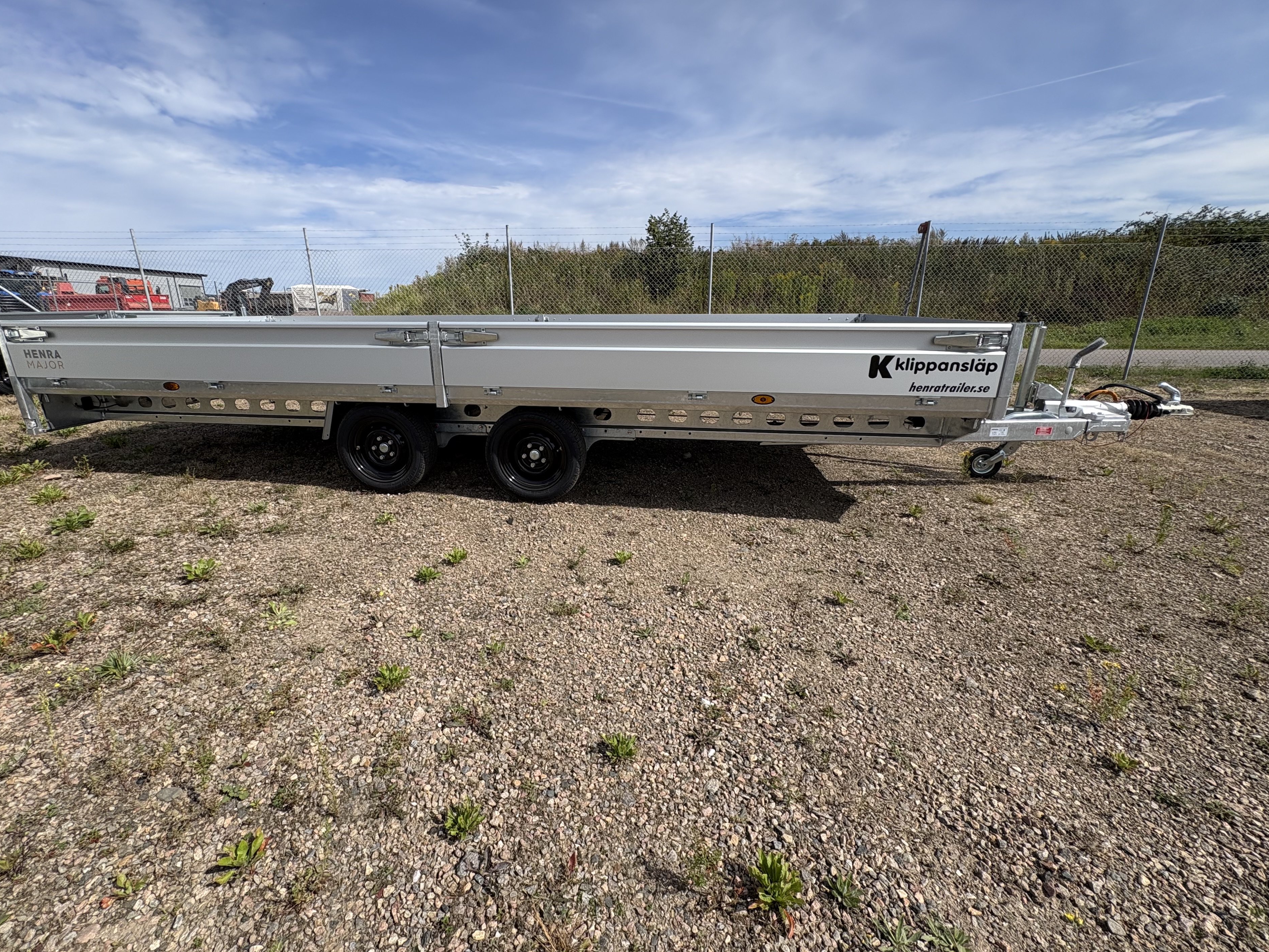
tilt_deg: -16.5
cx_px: 596
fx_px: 550
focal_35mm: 15
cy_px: 477
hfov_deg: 98.1
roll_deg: +2.3
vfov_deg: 81.7
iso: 50
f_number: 2.2
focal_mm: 2.22
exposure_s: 1/1709
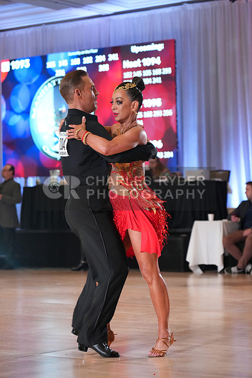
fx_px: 1102
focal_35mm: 105
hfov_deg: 13.0
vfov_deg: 19.5
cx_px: 126
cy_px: 189
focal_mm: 105
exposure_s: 1/500
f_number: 4
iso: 5000
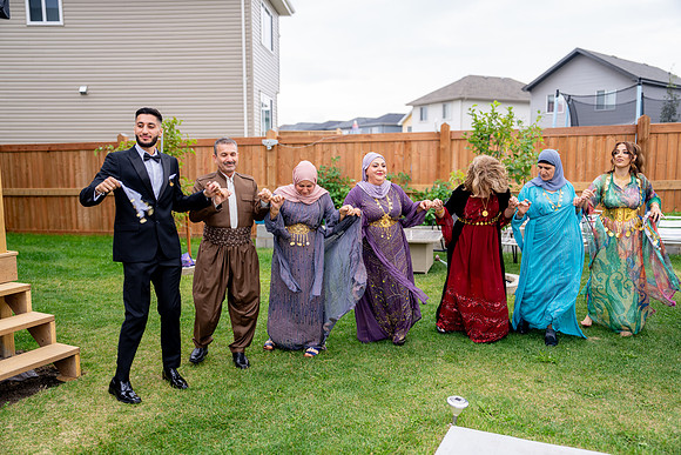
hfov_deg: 61.9
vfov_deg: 43.6
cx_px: 340
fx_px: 568
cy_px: 228
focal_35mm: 30
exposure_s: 1/400
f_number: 2.8
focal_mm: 30
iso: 100
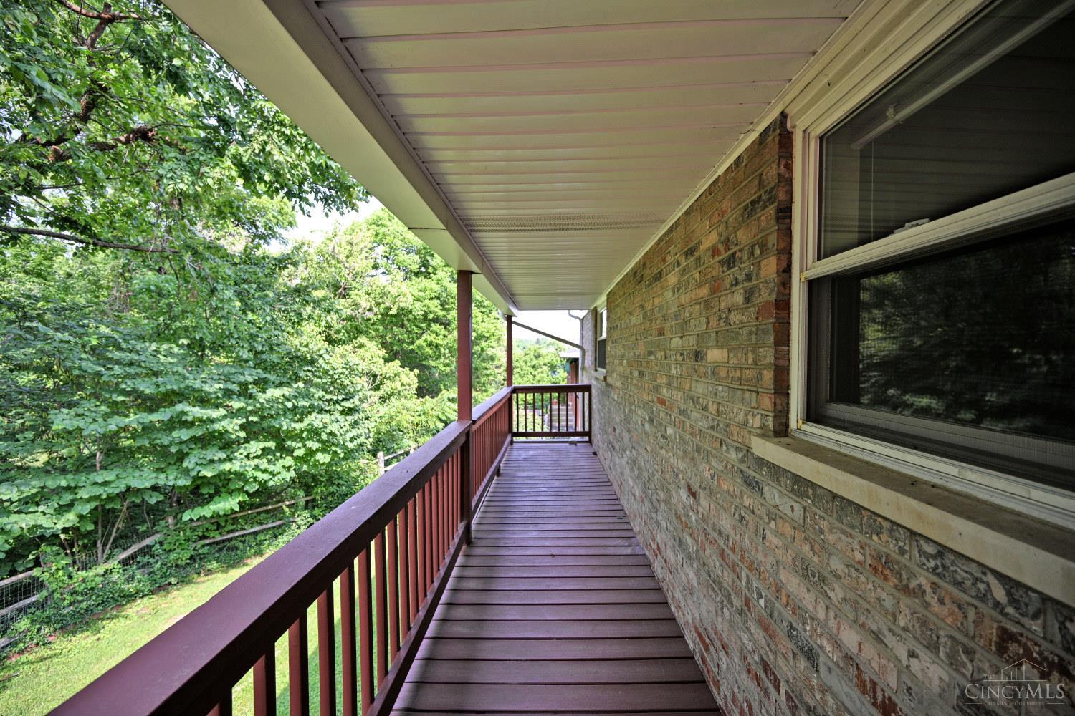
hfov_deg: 104.3
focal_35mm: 14
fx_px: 418
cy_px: 358
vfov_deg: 81.2
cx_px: 538
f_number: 4
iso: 200
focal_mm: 14
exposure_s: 1/250
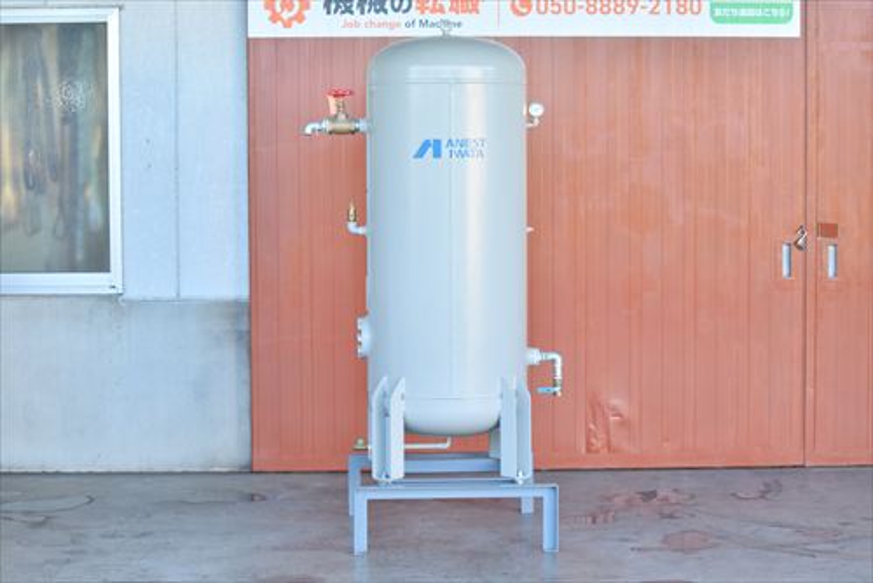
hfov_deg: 24.6
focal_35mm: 82
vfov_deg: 16.6
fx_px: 2002
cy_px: 292
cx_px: 436
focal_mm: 55
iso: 1250
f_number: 6.3
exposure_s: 1/160
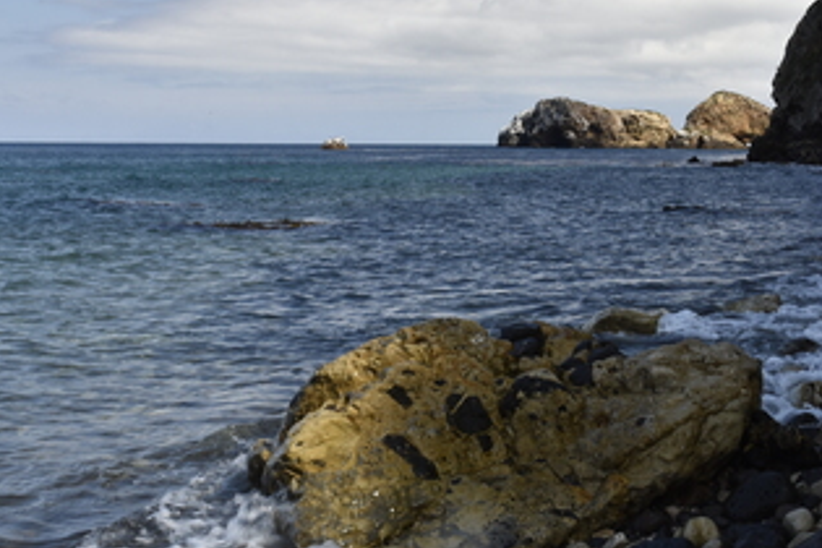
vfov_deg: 21.2
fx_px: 1461
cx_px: 519
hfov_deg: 31.3
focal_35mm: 64
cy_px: 296
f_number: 14
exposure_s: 1/30
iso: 100
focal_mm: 24
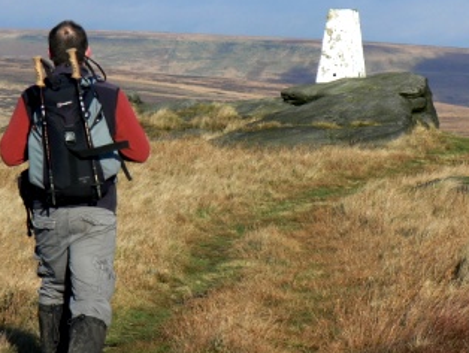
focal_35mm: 261
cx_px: 212
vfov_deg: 5.7
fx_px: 3539
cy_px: 129
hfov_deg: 7.6
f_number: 6.3
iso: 80
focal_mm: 31.6
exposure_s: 1/400
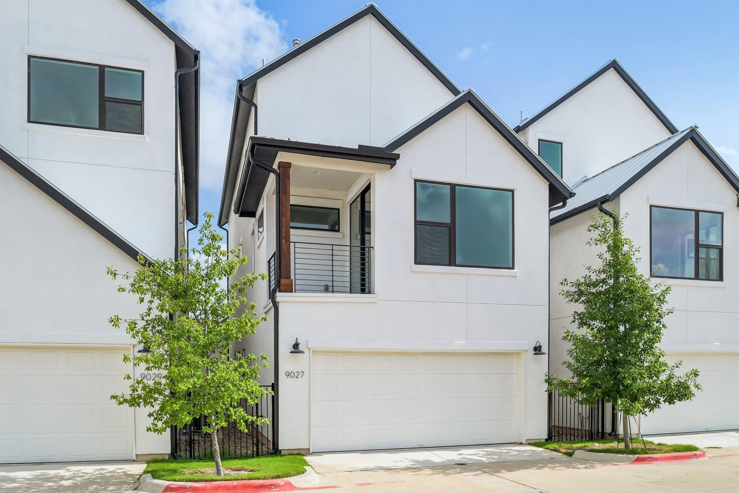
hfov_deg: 71.5
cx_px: 370
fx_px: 513
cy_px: 246
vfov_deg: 51.3
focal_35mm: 25
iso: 400
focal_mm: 17
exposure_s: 1/1000
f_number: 8
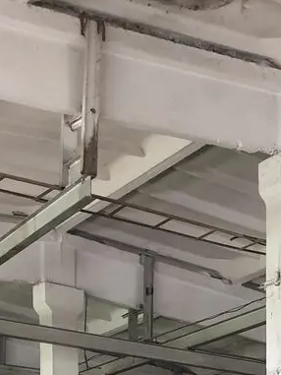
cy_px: 688
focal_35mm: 100
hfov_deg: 14.4
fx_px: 1082
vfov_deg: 16.3
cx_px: 319
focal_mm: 4.3
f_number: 1.5
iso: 320
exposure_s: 1/50
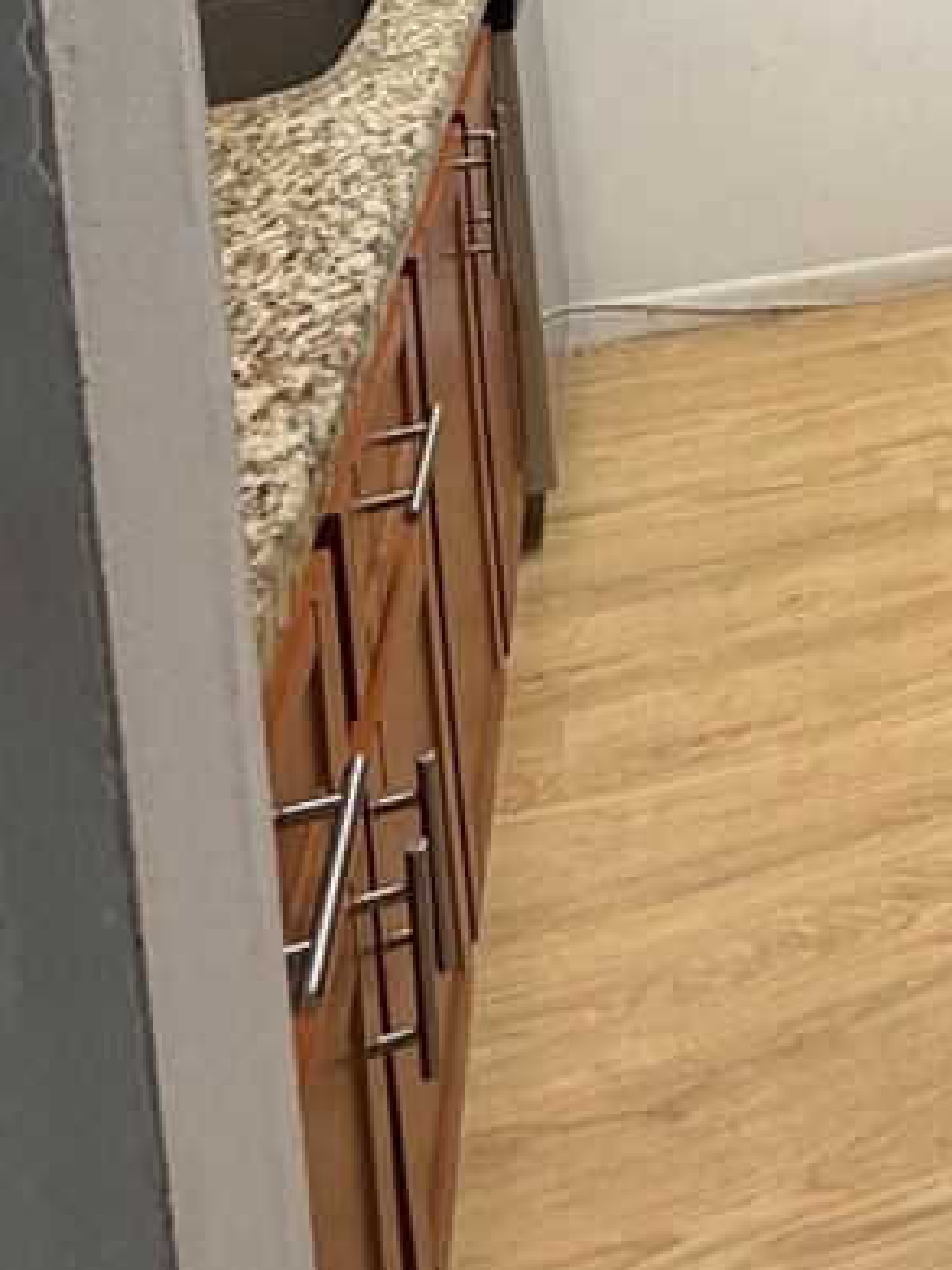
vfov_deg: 35.9
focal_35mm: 43
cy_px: -188
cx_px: 1277
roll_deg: -0.2
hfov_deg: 27.3
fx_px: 1578
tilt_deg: -8.0
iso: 200
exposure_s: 1/60
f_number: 2.2
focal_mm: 2.22
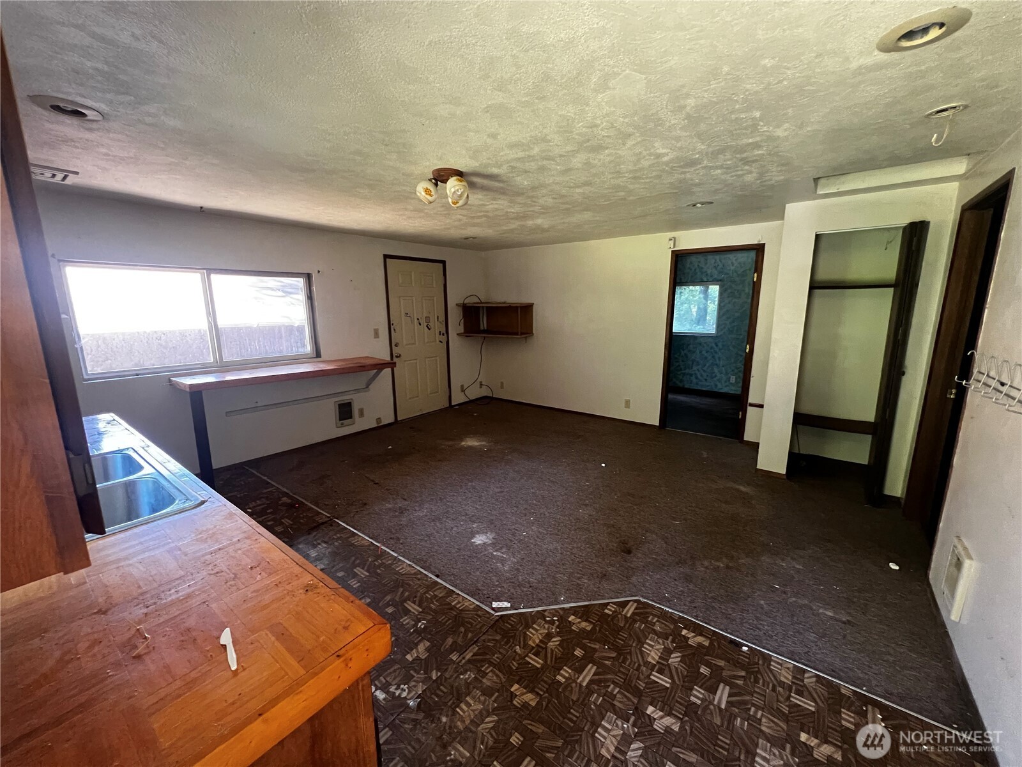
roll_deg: +0.4
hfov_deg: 106.2
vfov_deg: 89.9
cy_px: 384
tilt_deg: -12.3
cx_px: 511
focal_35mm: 13
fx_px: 384
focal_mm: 1.57
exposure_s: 1/60
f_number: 1.8
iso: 640
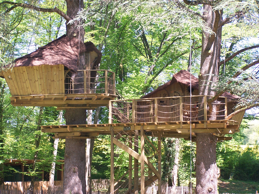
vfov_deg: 14.1
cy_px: 97
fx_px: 786
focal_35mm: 105
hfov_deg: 18.7
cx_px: 130
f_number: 3.2
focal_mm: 17.5
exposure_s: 1/125
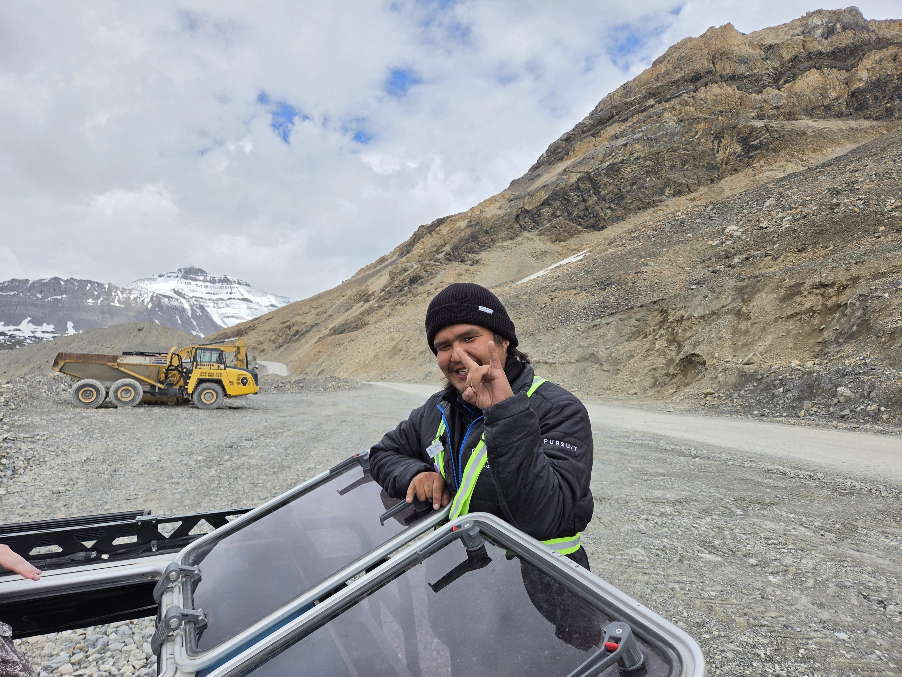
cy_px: 338
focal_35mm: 23
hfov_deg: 73.9
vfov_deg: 58.9
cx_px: 451
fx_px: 599
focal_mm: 5.4
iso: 80
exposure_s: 1/7107
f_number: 1.8
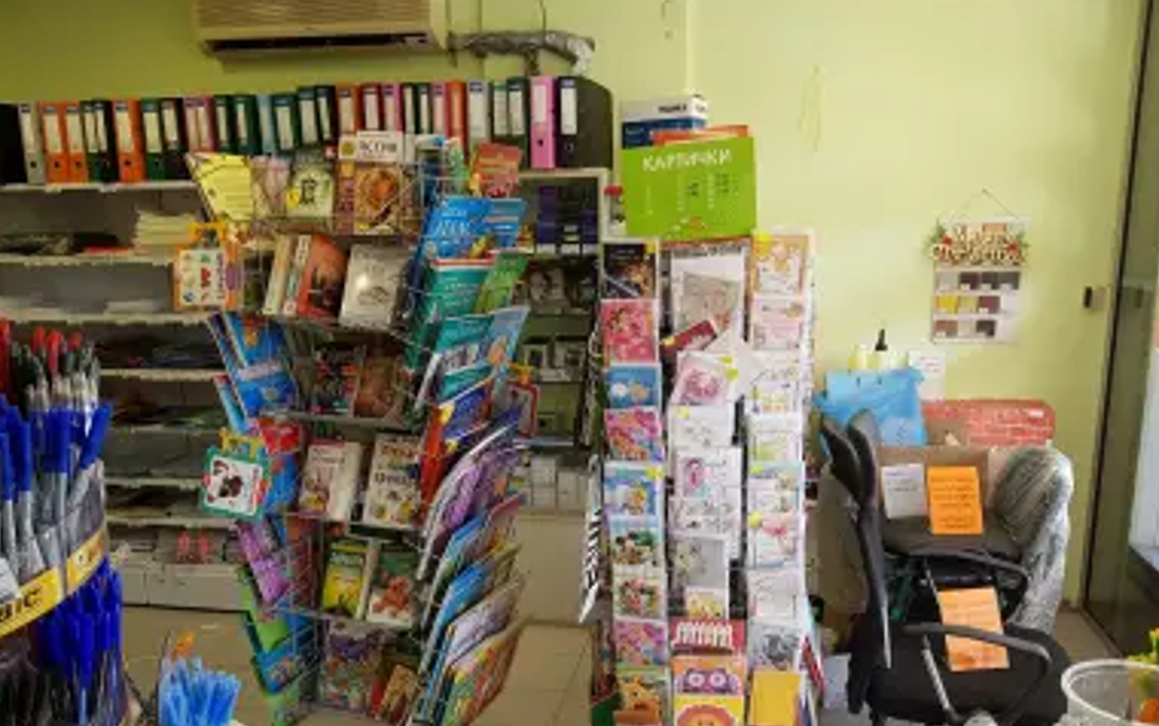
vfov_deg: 42.9
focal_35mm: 29
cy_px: 448
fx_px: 917
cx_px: 592
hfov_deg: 64.6
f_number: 1.7
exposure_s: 1/50
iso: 50
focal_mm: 4.2
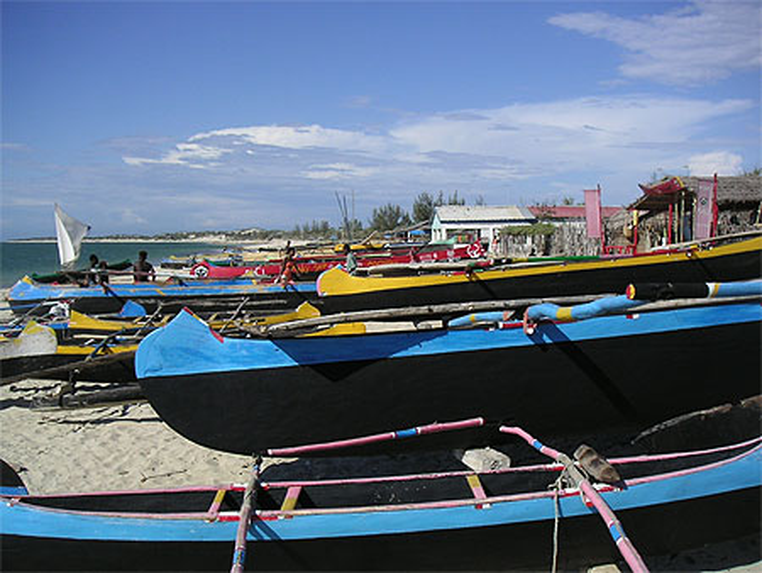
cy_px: 286
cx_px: 381
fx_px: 837
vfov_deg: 37.8
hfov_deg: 49.0
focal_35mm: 38
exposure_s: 1/350
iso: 50
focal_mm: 6
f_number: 6.7
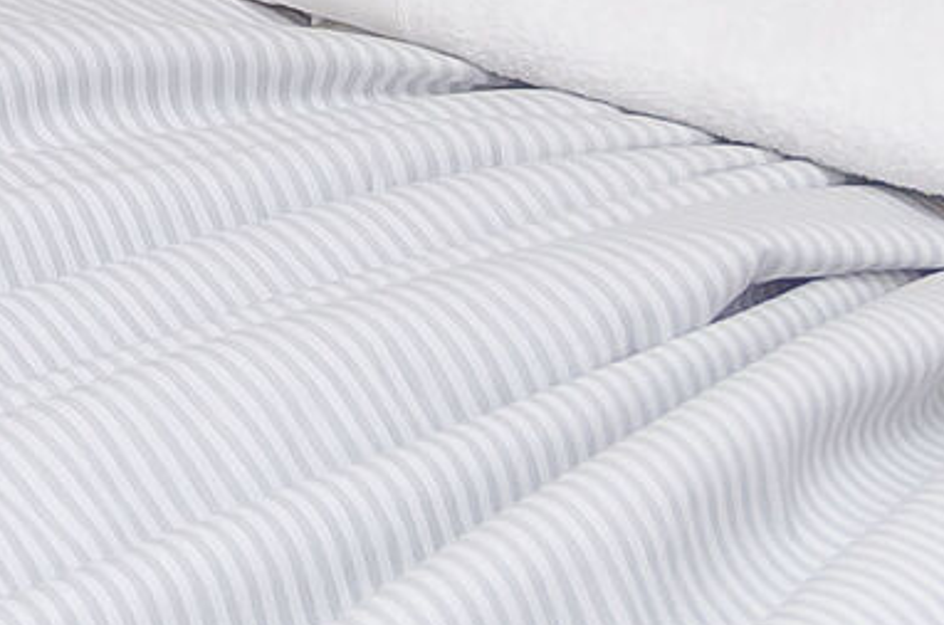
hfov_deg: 11.6
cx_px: -1804
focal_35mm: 110
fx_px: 2878
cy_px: -1397
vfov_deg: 9.2
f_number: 8
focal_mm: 10
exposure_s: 1/100
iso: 100
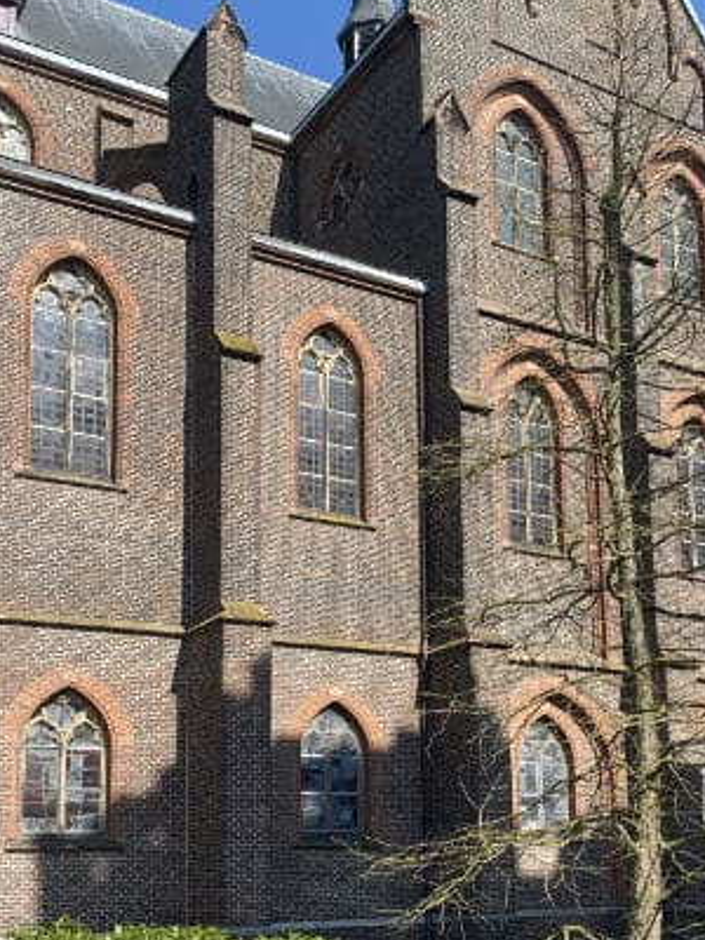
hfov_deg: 36.6
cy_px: 385
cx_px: 449
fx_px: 1059
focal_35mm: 39
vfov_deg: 47.6
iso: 32
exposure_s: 1/1565
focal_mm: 4.2
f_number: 1.8
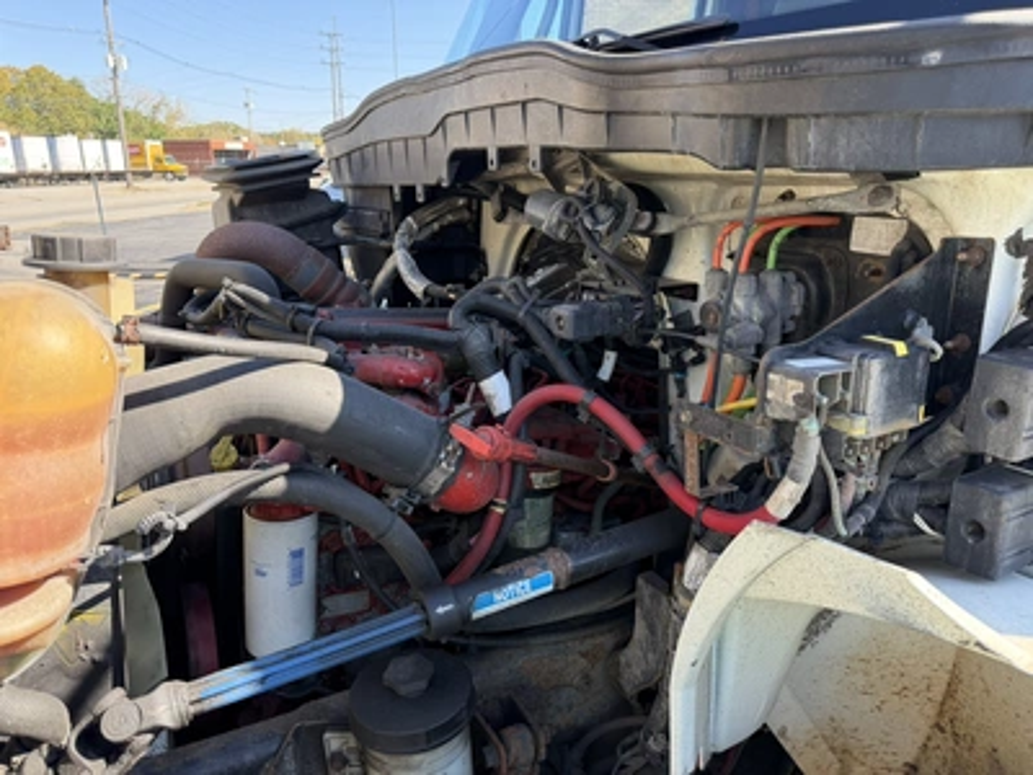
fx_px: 716
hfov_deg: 71.6
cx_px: 516
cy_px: 388
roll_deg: -0.5
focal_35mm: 24
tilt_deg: -18.1
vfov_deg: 56.8
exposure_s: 1/497
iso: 100
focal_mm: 6.76
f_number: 1.78
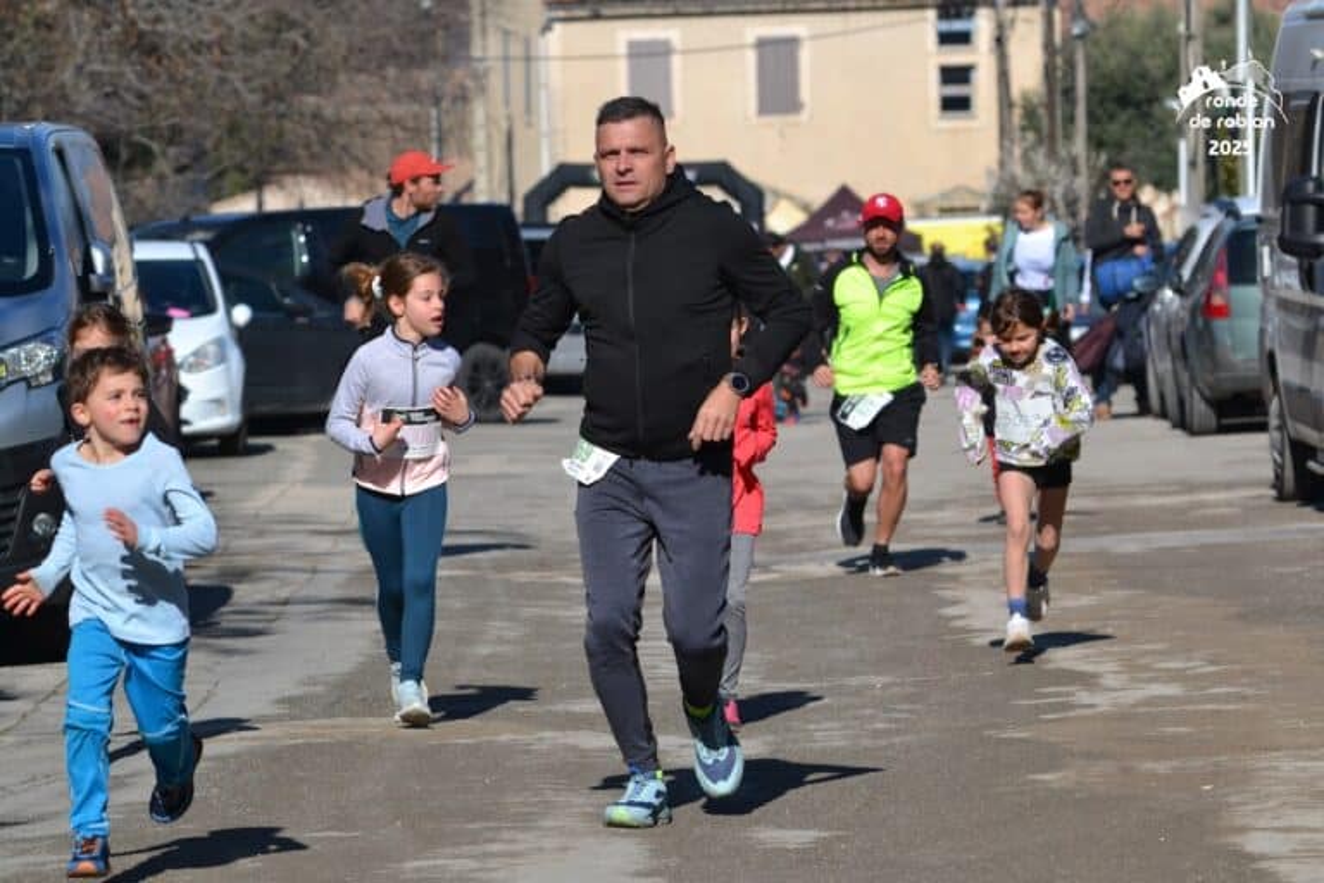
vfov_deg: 6.1
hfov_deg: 9.1
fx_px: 8274
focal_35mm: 225
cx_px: 662
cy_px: 442
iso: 400
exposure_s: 1/2000
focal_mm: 150
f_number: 7.1
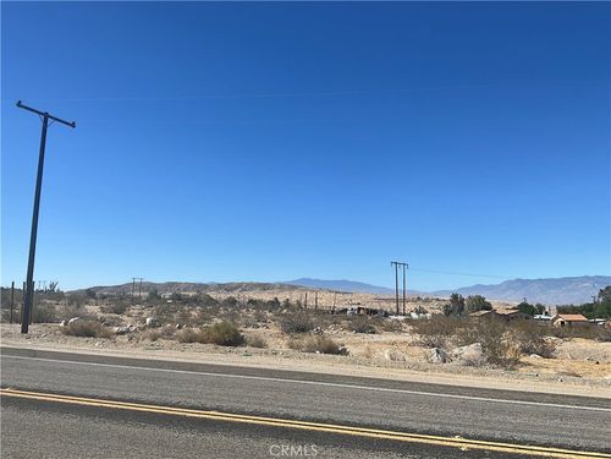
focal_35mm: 29
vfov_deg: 48.2
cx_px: 306
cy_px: 230
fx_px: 512
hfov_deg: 61.7
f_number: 1.8
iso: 25
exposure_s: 1/2959
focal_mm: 3
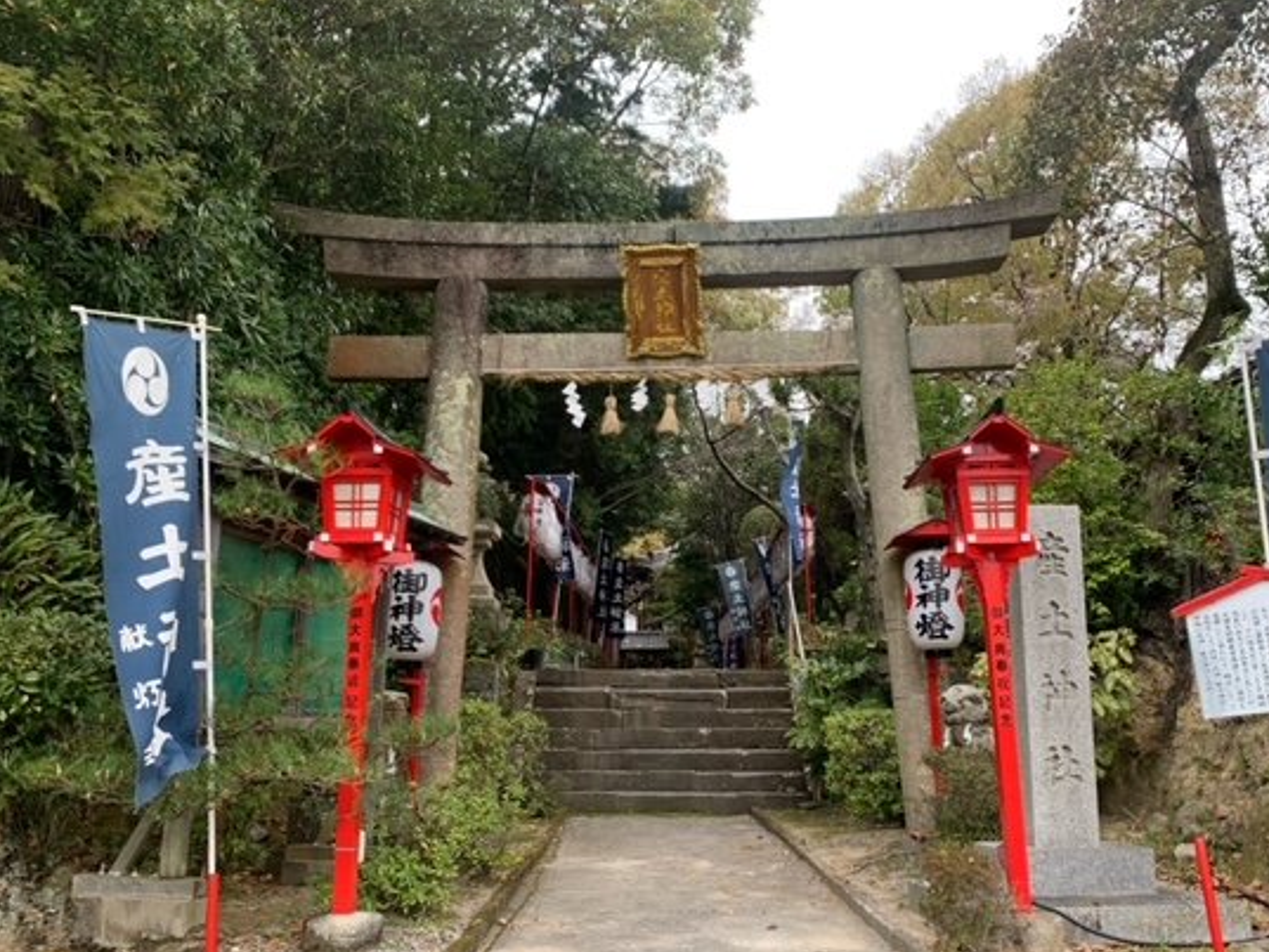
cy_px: 543
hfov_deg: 58.2
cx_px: 714
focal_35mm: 31
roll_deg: -0.5
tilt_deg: +10.2
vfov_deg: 45.3
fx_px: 1137
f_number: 1.8
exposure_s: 1/257
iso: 25
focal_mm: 4.25
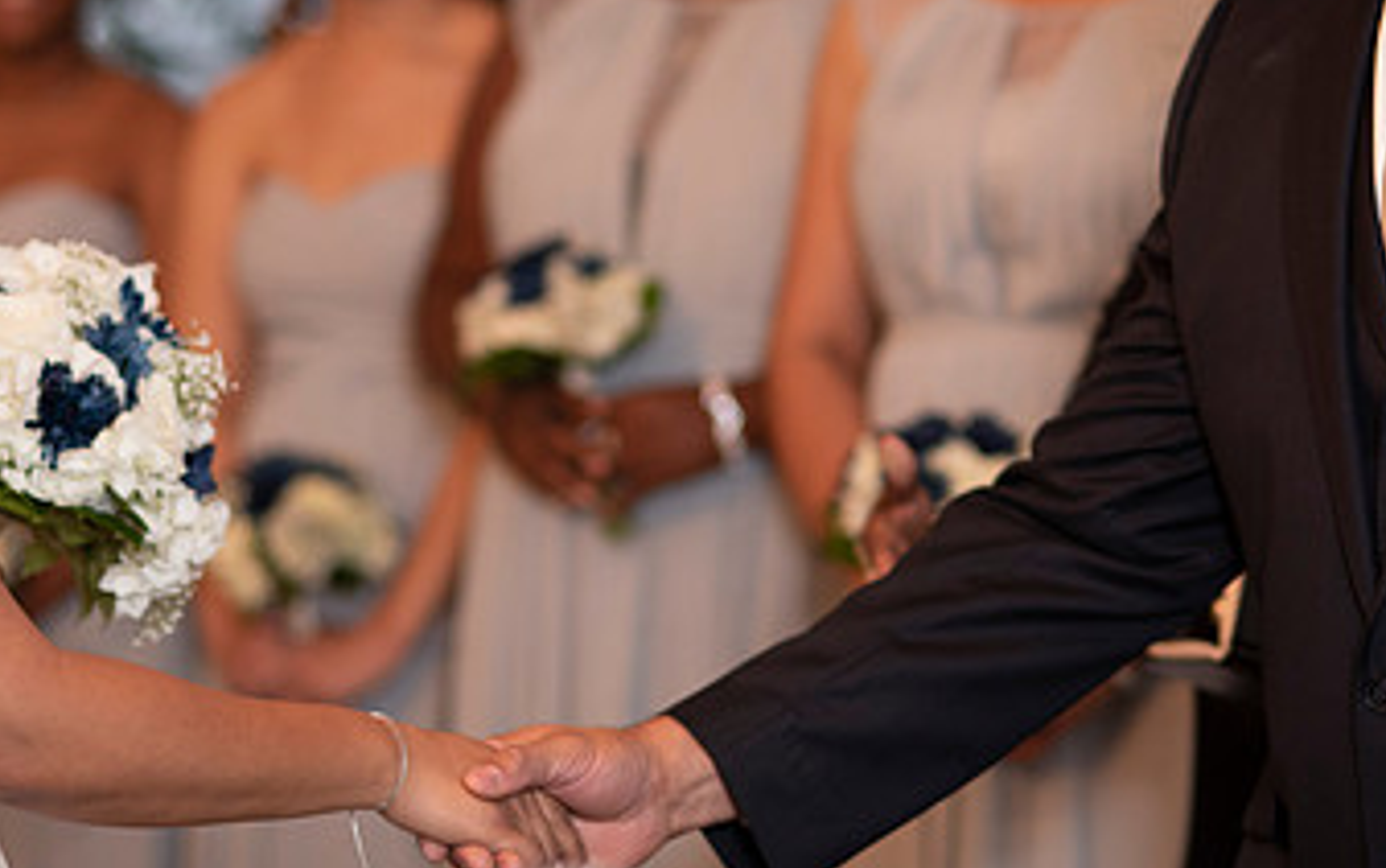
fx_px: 5631
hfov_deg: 14.0
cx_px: 691
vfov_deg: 8.8
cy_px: 158
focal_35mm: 149
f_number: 2.2
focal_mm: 85
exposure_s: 1/160
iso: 500
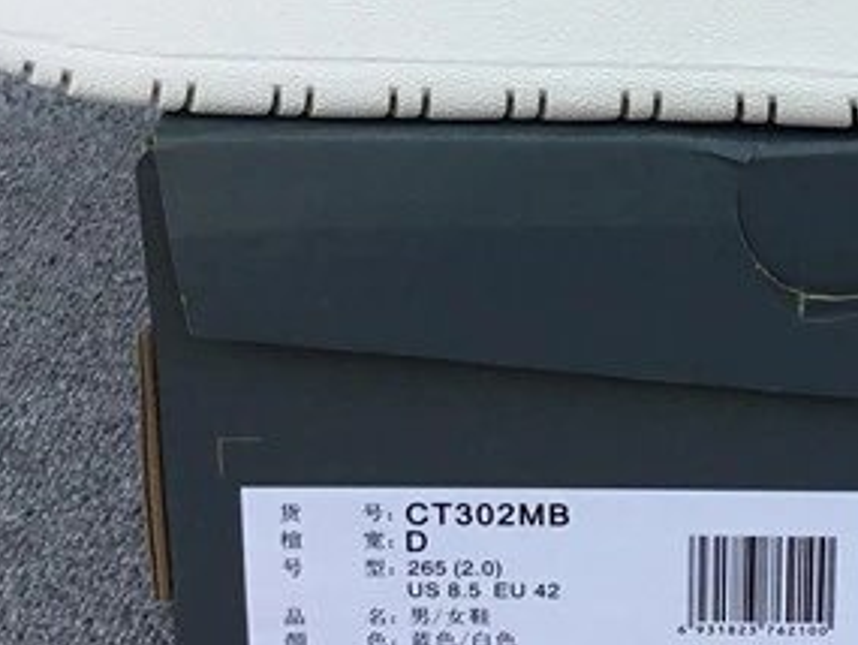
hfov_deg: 19.5
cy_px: -23
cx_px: 840
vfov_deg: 14.8
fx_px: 2430
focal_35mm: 98
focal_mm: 3.3
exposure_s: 1/381
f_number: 2.4
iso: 25
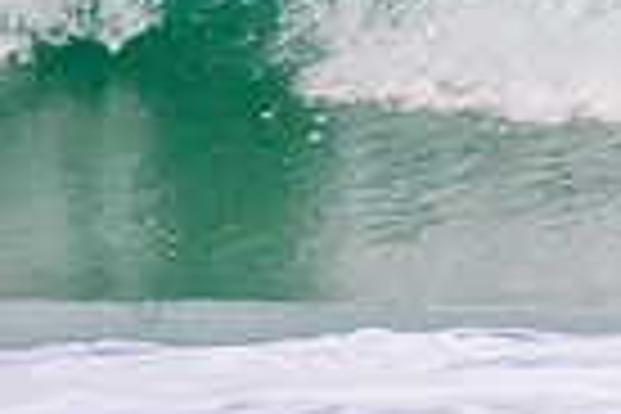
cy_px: -344
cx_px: 1084
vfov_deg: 0.5
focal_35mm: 2679
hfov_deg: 0.8
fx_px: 46209
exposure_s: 1/2000
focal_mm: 610
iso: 4000
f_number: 11
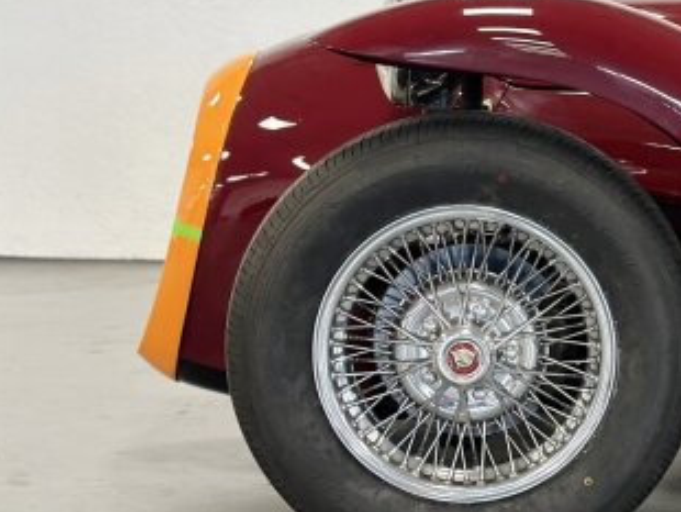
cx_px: 692
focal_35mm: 99
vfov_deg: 15.0
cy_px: 301
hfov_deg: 19.2
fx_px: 1949
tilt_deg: -7.5
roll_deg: -0.2
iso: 125
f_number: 1.78
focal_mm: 6.86
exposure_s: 1/50
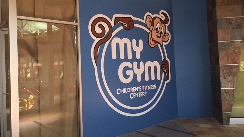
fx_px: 207
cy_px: 58
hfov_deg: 61.0
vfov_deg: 36.6
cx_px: 123
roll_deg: +1.8
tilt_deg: +1.5
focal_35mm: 32
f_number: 2.2
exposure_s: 1/16
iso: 250
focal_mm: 4.15
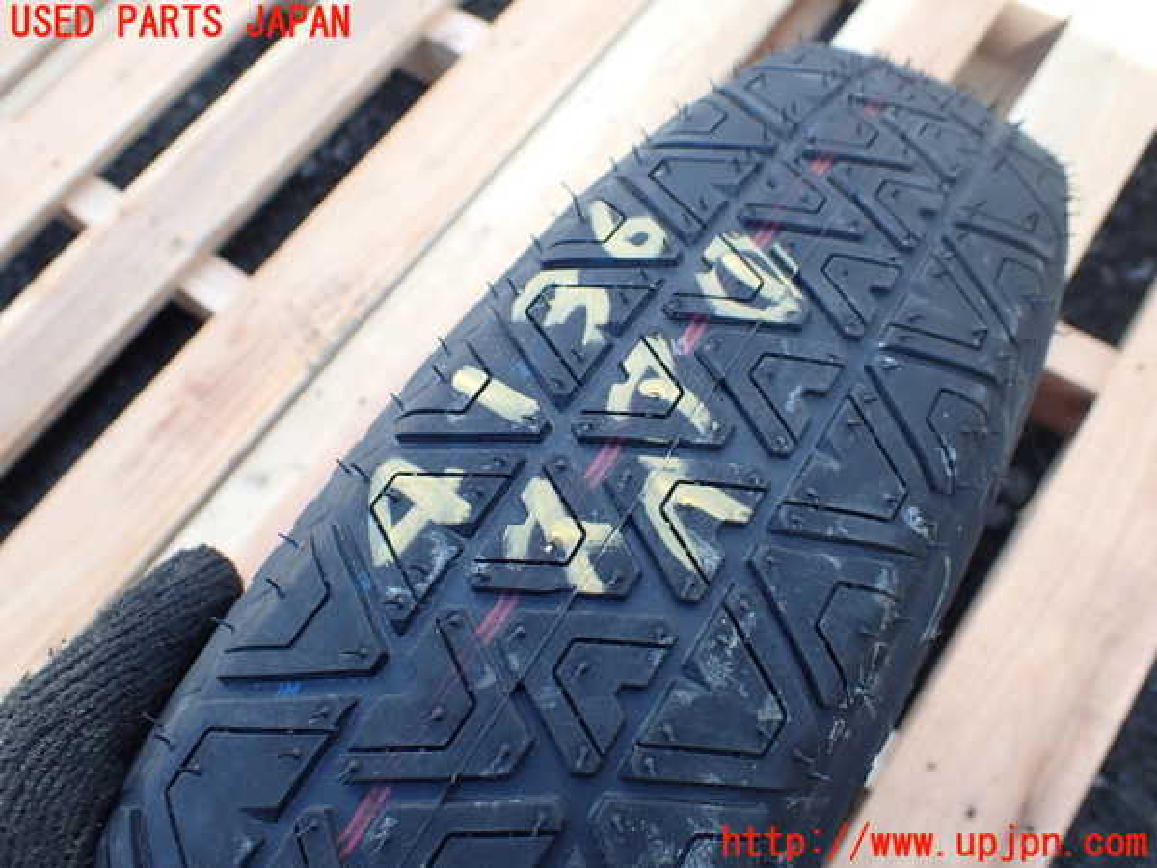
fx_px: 1003
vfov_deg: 46.8
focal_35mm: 30
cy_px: 434
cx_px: 578
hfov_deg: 60.0
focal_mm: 5.4
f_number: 3.2
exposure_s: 1/200
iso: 100
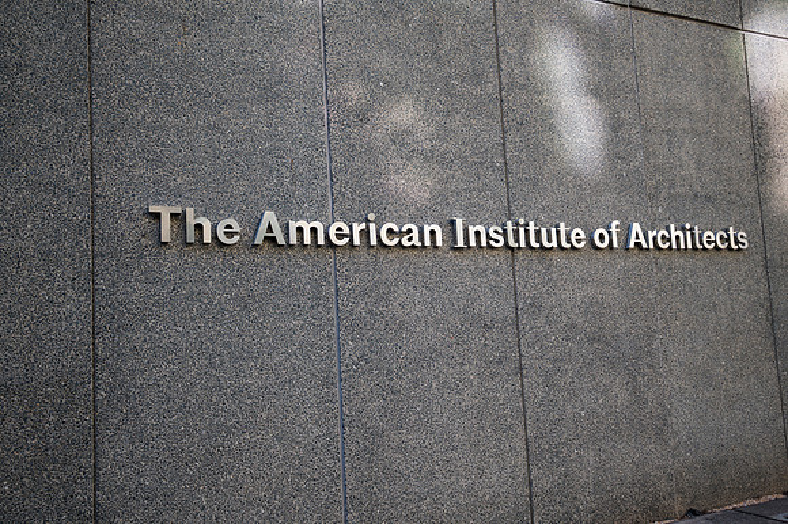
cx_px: 394
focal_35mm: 30
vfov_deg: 43.6
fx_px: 656
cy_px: 262
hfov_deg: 62.0
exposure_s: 1/200
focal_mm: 30
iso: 100
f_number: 4
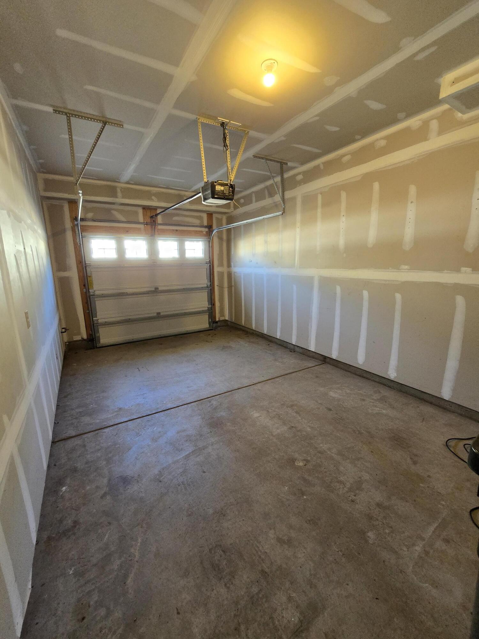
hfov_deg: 89.9
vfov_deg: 106.2
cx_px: 240
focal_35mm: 13
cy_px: 320
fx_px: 240
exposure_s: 1/60
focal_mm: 2.2
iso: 320
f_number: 2.2
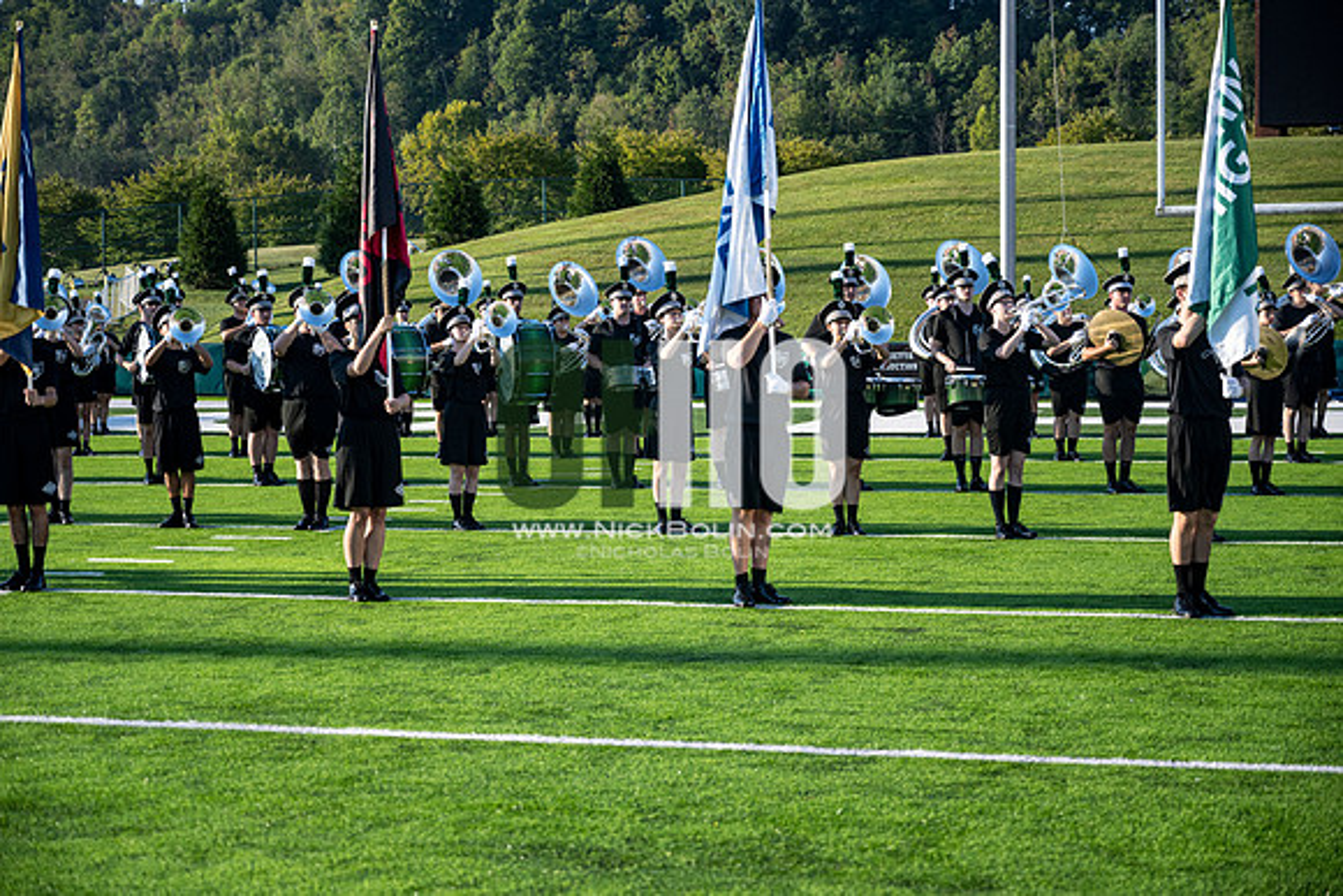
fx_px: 2612
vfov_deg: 19.5
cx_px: 672
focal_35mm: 70
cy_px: 448
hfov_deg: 28.8
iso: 160
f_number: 4
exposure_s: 1/1250
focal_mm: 70
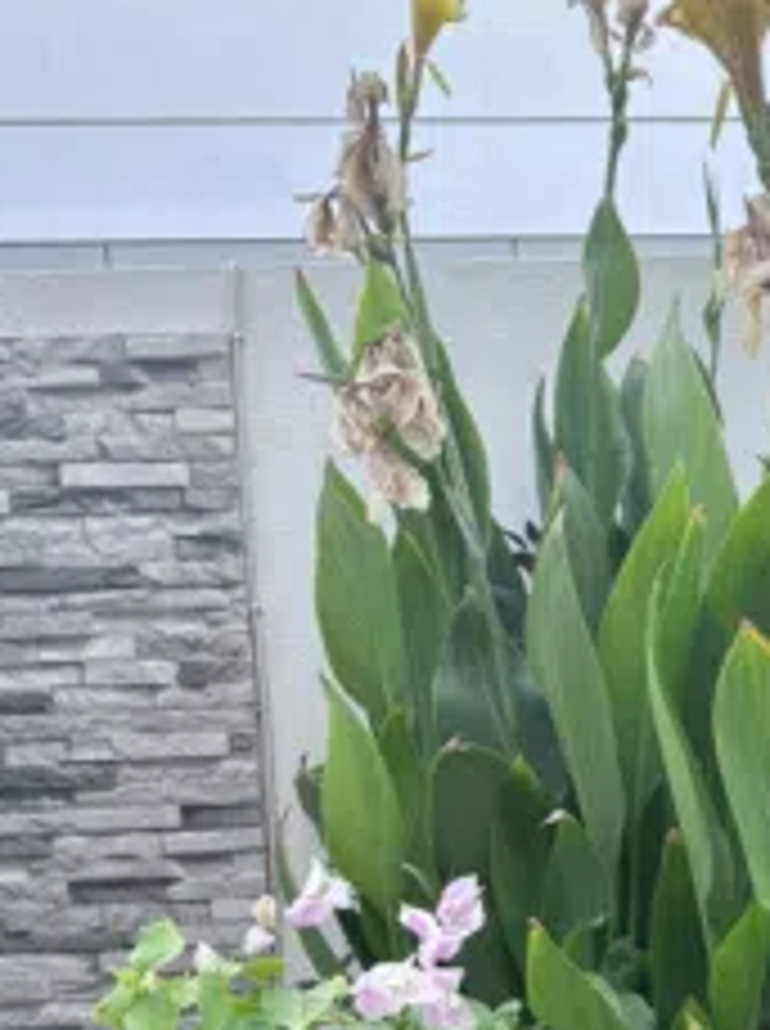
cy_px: 774
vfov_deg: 43.4
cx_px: 644
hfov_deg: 33.0
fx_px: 1249
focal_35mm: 42
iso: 80
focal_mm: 6.86
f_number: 1.78
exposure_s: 1/511
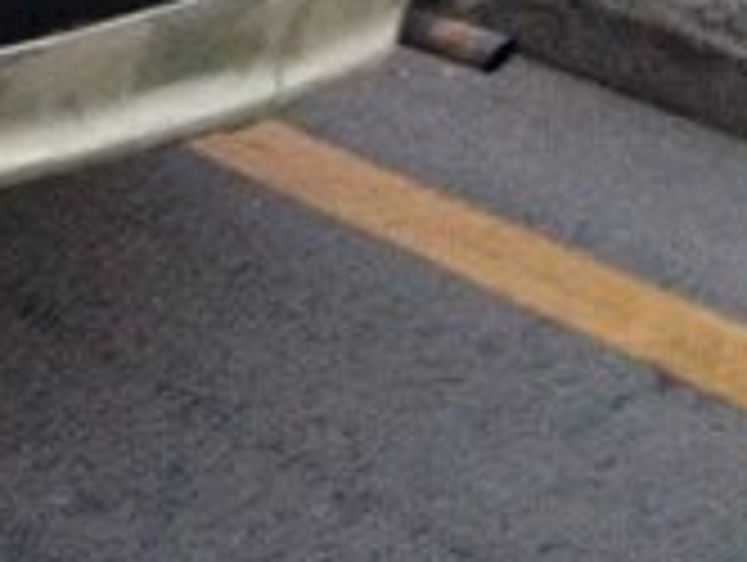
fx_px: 2831
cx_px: -513
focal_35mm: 131
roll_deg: -1.1
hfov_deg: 13.7
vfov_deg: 10.8
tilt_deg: -11.1
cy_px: -353
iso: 320
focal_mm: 4.12
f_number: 2.4
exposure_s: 1/20
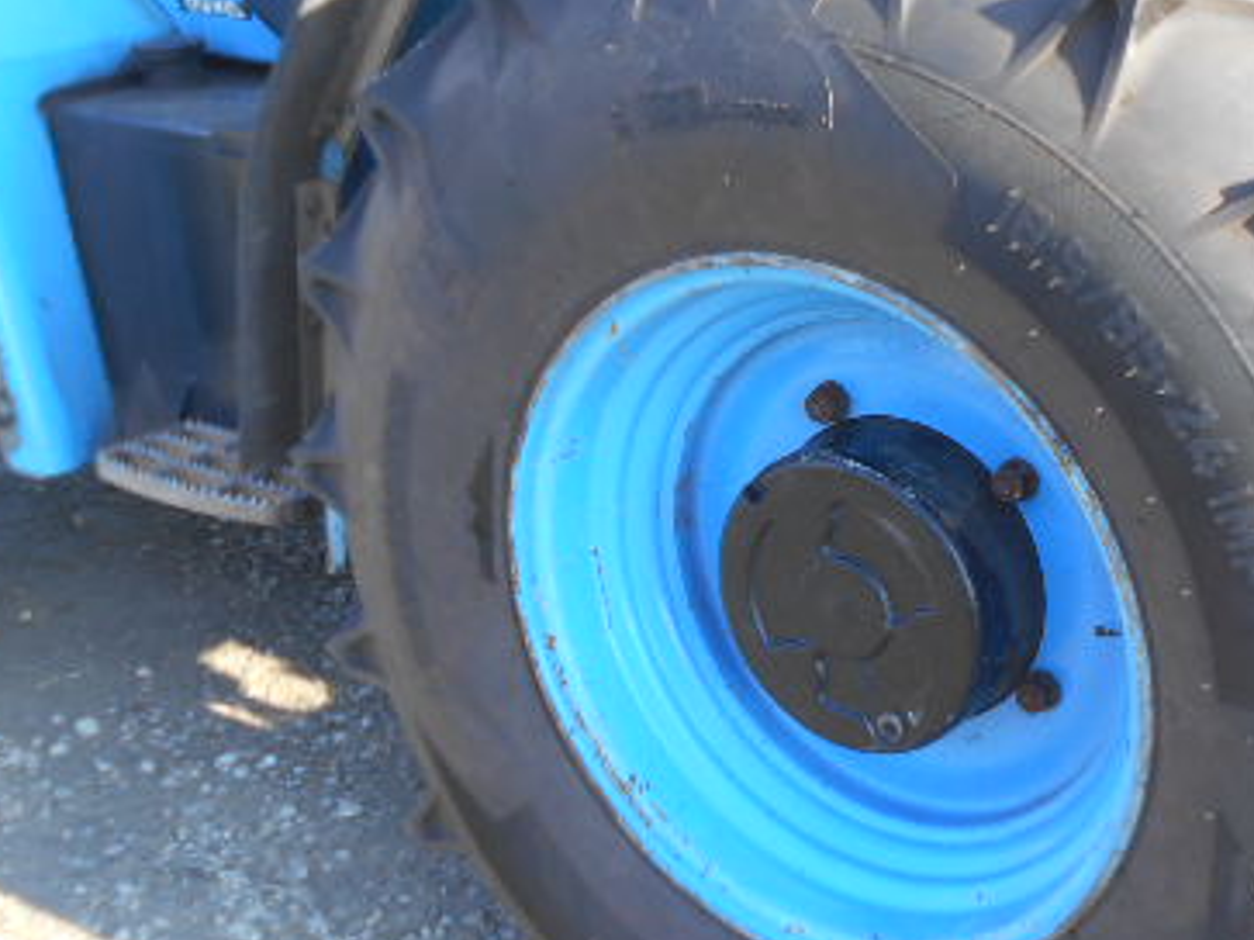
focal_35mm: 60
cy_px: 546
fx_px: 2173
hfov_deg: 31.9
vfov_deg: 24.4
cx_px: 833
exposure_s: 1/80
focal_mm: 5.8
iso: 80
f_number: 3.6
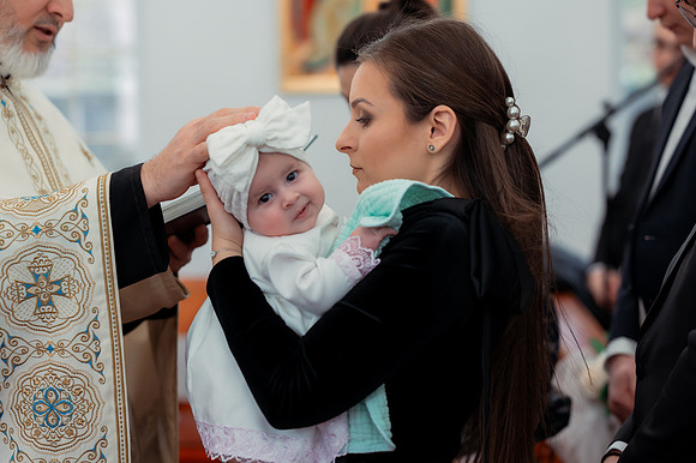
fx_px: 1642
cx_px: 348
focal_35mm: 85
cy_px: 232
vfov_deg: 16.1
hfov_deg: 23.9
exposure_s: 1/250
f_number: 2.8
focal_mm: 85
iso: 1600
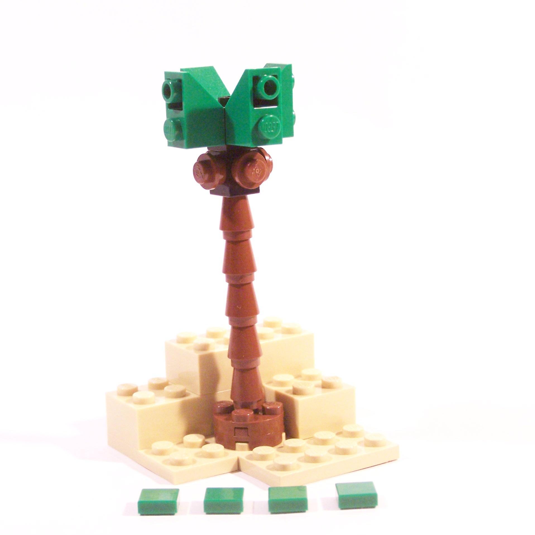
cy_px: 268
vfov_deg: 22.8
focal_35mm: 76
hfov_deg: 22.8
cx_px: 243
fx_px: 1329
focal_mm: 10.7
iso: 400
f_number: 3.6
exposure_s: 1/30
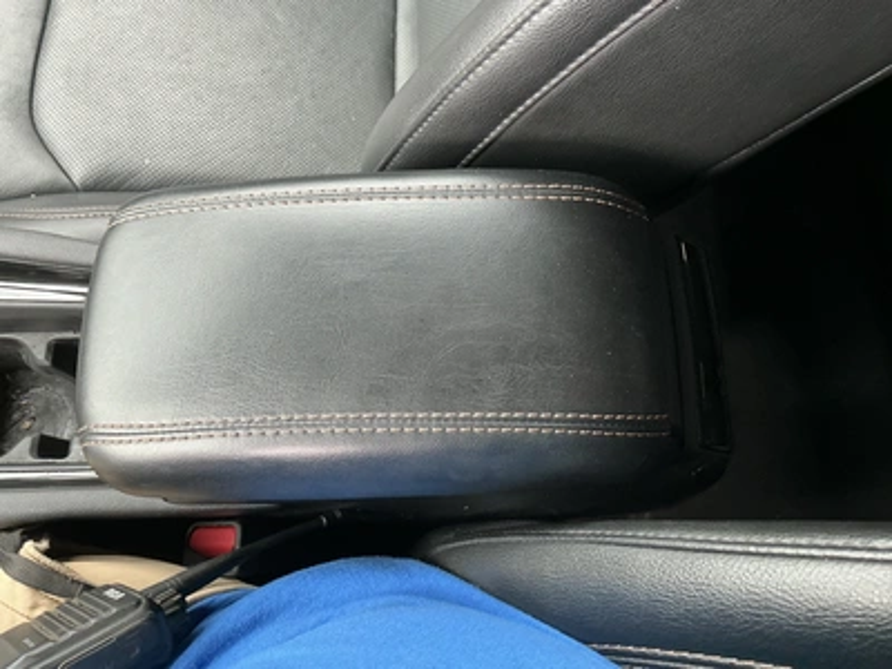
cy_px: 334
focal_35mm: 28
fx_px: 722
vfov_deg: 49.7
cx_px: 446
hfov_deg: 63.4
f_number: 1.8
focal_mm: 3
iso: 125
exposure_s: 1/60
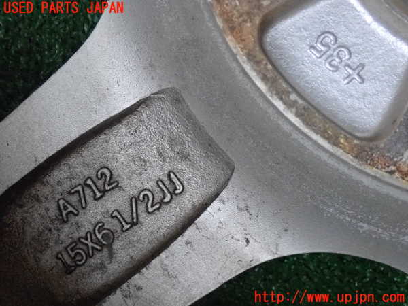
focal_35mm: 82
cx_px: 204
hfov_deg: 23.8
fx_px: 966
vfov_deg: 18.0
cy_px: 153
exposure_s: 1/125
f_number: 4.3
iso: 2000
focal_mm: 14.62
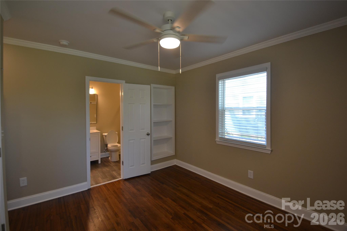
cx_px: 174
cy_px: 116
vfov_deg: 77.3
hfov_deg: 100.4
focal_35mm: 15
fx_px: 145
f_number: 4
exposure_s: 1/60
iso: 400
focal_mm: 10
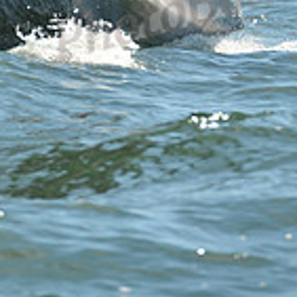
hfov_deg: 2.5
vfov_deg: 2.5
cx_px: -56
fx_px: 6795
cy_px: -286
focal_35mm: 700
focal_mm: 200
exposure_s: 1/1600
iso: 280
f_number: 5
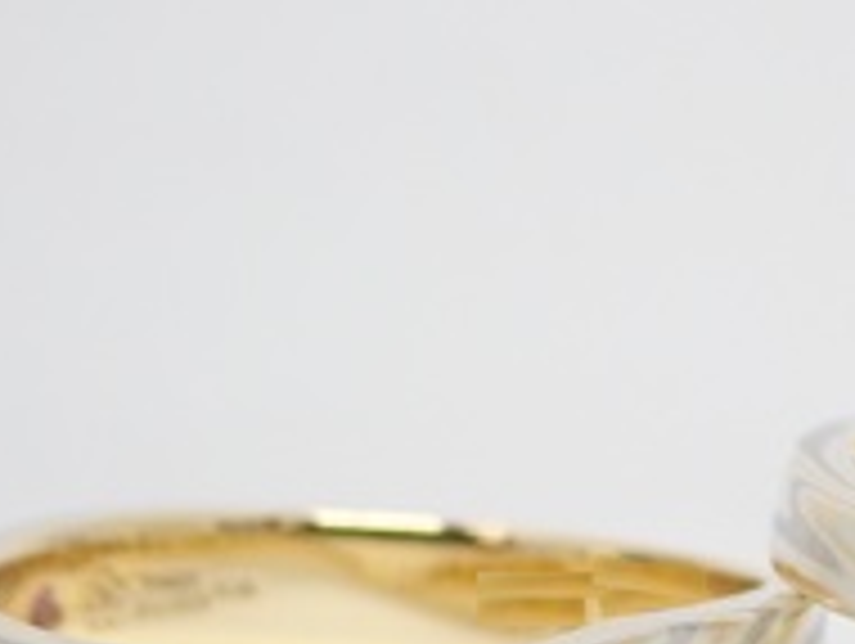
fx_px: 4501
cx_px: 698
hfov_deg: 10.8
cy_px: 664
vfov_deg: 8.1
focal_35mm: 182
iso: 200
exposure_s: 1/100
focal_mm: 13.65
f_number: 4.1
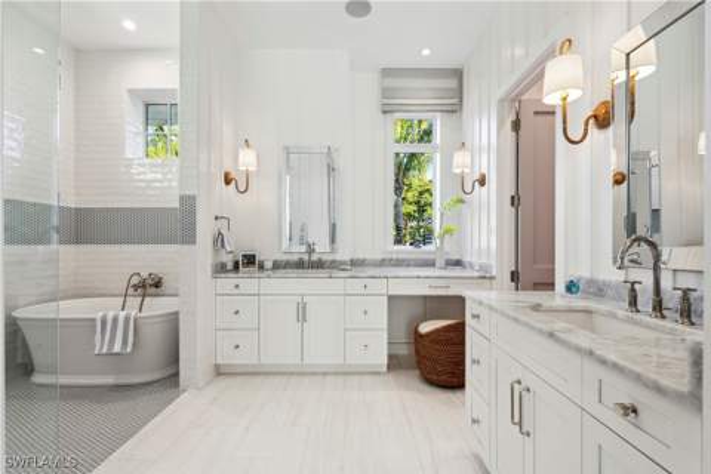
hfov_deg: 96.7
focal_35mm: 16
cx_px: 356
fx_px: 316
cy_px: 237
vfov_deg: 73.7
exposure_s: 1/8
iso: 100
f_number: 9
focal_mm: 16
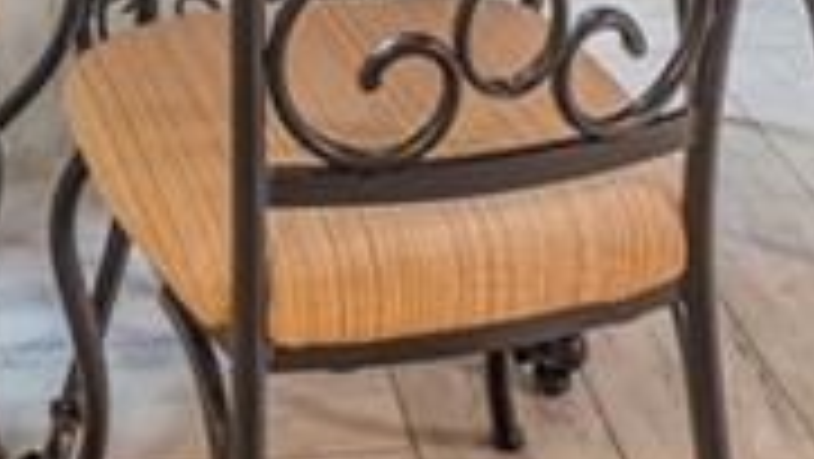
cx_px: 256
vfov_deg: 11.3
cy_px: -756
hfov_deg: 25.4
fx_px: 1792
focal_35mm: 83
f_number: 8
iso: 500
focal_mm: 14
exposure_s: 1/2
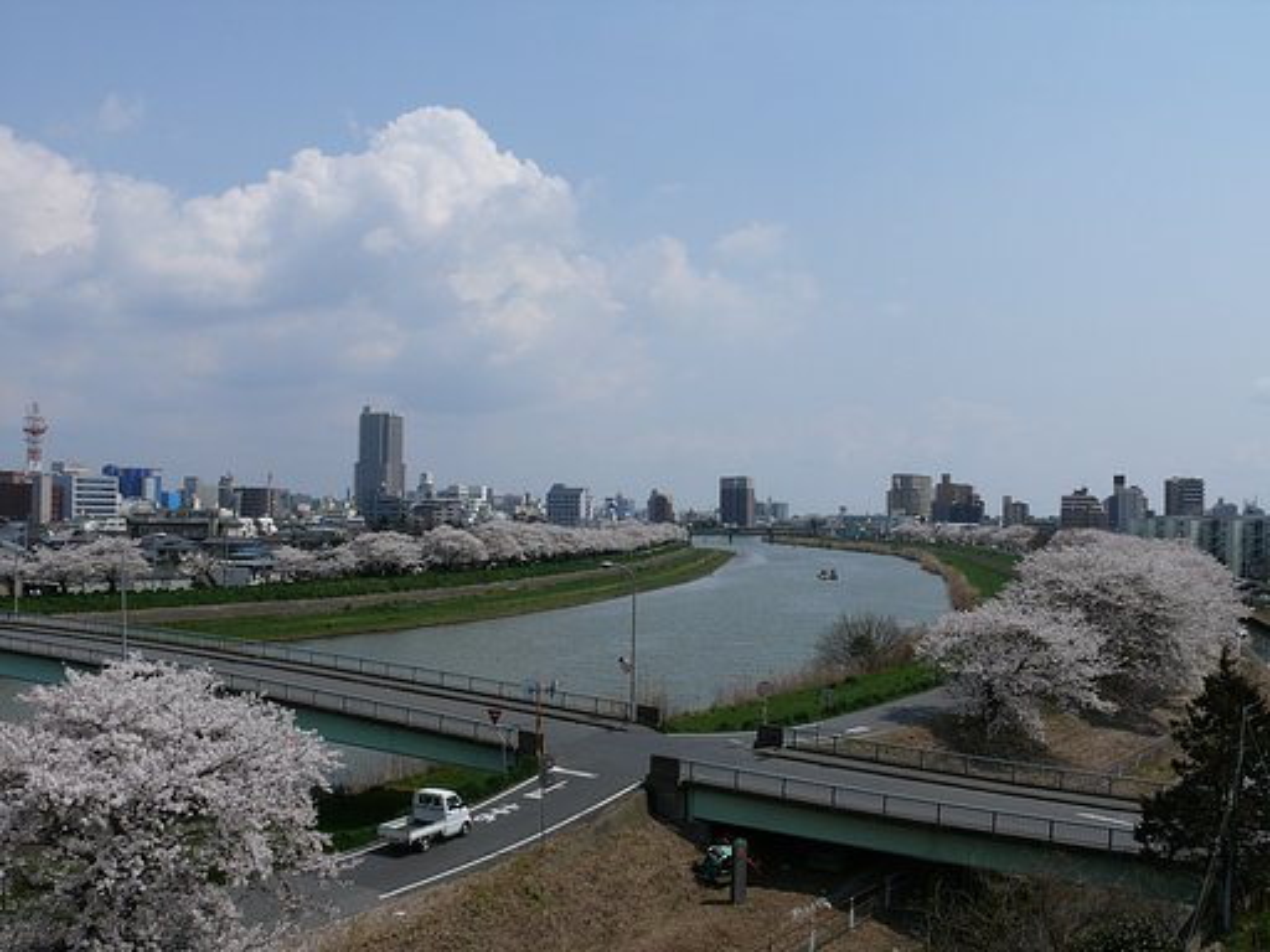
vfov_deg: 40.7
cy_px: 476
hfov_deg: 52.6
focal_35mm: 35
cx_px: 635
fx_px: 1284
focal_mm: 7.4
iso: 100
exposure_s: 1/640
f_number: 8
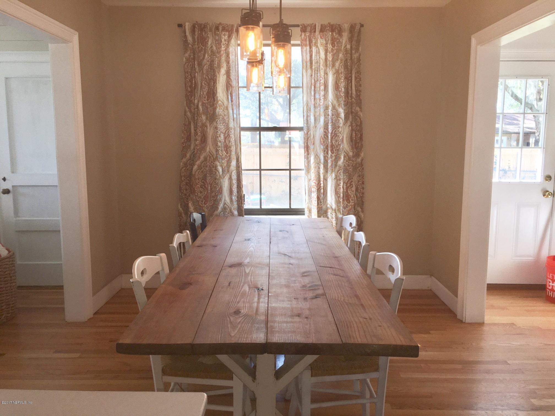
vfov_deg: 48.2
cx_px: 278
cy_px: 208
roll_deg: +0.1
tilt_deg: -8.0
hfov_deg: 61.7
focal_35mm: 29
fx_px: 465
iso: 25
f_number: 2.2
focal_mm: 4.15
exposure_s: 1/101
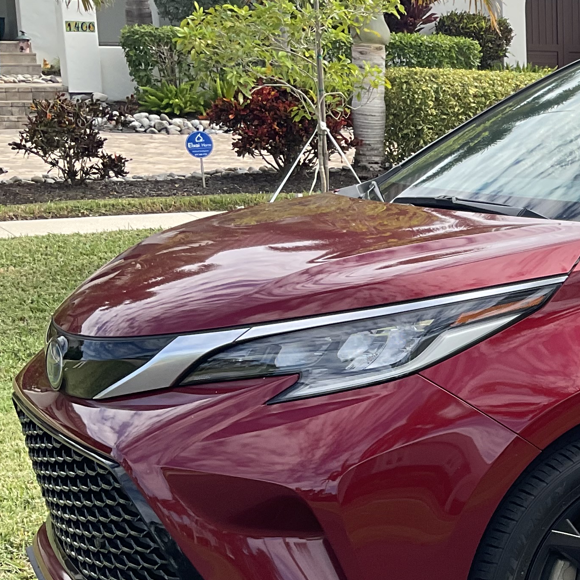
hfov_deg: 20.8
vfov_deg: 22.6
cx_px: 749
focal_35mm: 76
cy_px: 402
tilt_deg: -13.4
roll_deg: -1.8
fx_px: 1441
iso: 16
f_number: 1.8
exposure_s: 1/719
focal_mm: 3
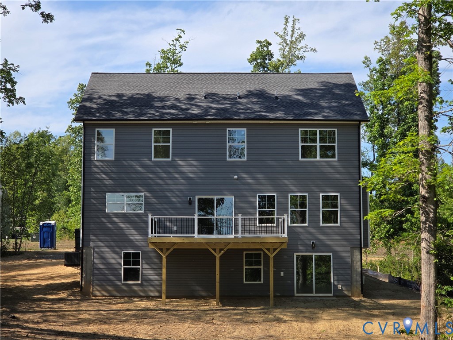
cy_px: 170
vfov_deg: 21.3
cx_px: 226
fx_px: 903
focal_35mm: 69
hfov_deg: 28.2
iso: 25
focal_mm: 7
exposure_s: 1/805
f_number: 2.4
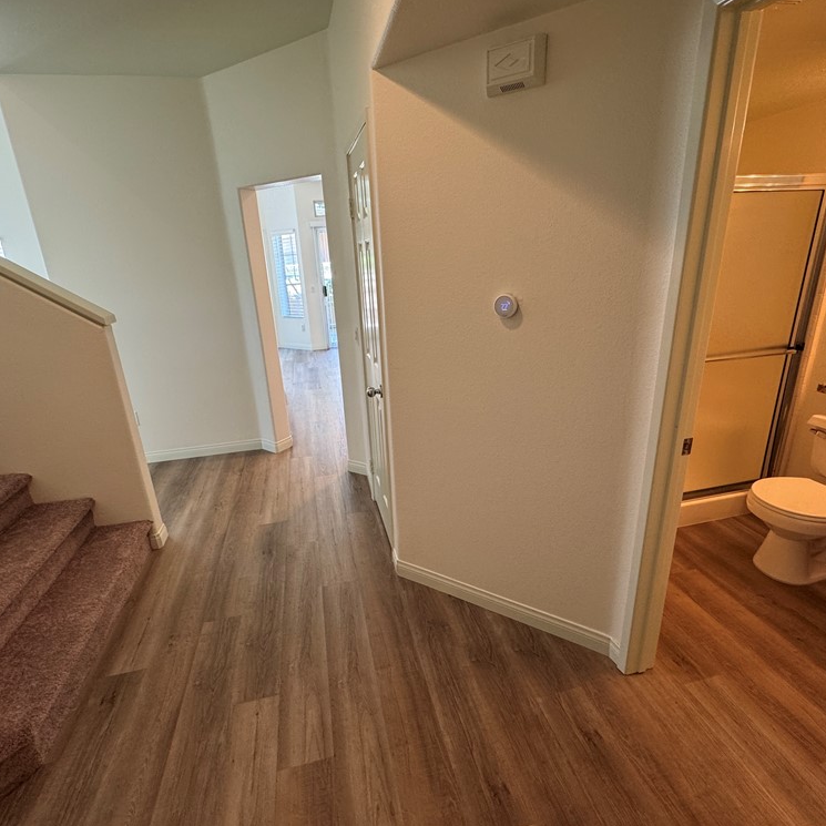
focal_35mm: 17
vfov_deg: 84.0
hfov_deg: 84.0
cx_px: 408
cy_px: 404
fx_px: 459
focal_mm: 2.22
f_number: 2.2
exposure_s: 1/60
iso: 200
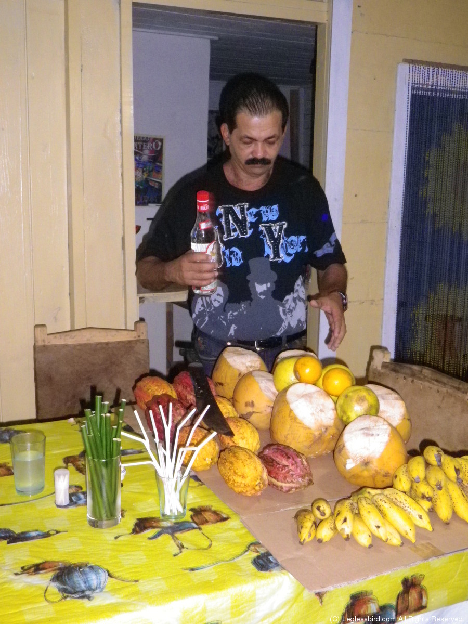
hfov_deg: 35.1
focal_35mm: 41
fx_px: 739
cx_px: 234
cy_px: 312
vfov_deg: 45.8
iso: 800
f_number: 3.9
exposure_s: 1/50
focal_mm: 7.3
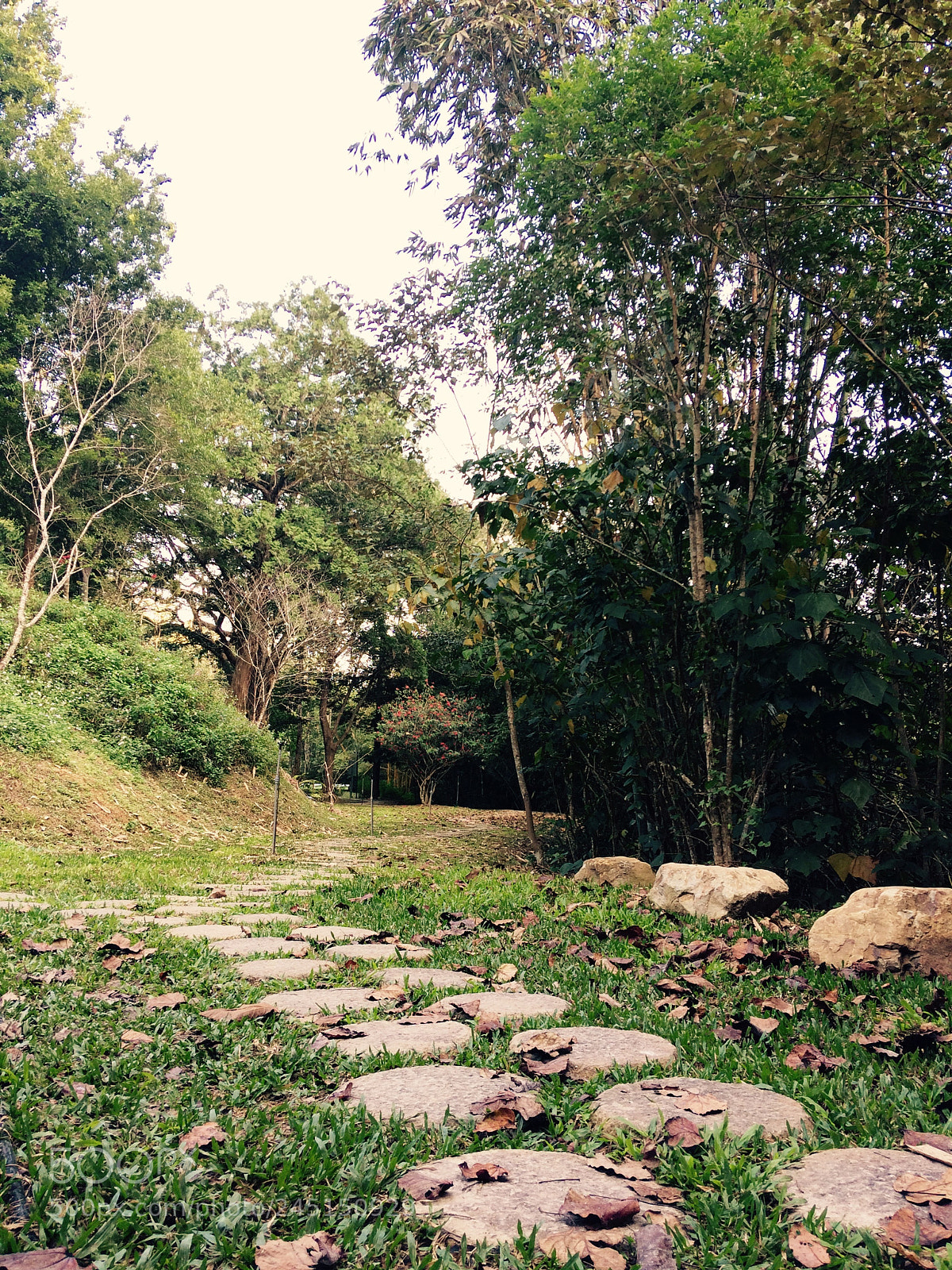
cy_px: 635
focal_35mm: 29
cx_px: 476
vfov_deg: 61.7
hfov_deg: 48.2
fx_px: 1063
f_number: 2.2
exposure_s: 1/60
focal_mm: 4.15
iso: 32
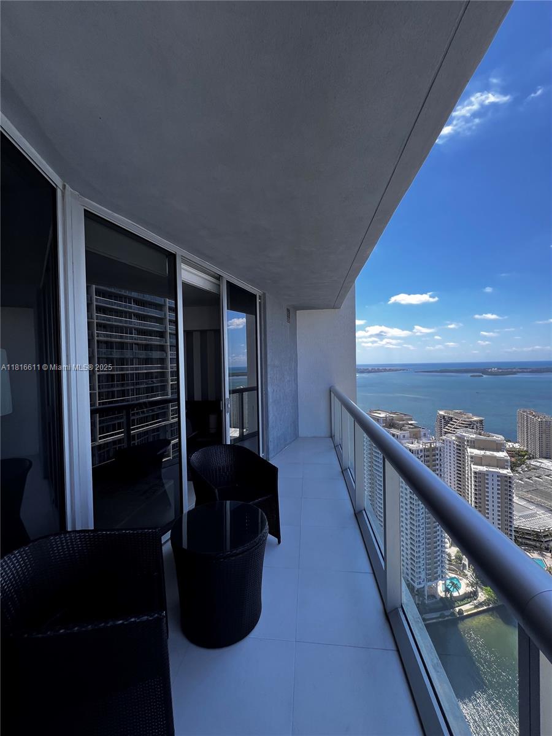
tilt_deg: +2.0
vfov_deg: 106.2
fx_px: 276
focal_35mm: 13
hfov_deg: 89.9
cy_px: 368
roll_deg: +2.1
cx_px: 276
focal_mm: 1.57
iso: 32
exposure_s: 1/354
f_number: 1.8
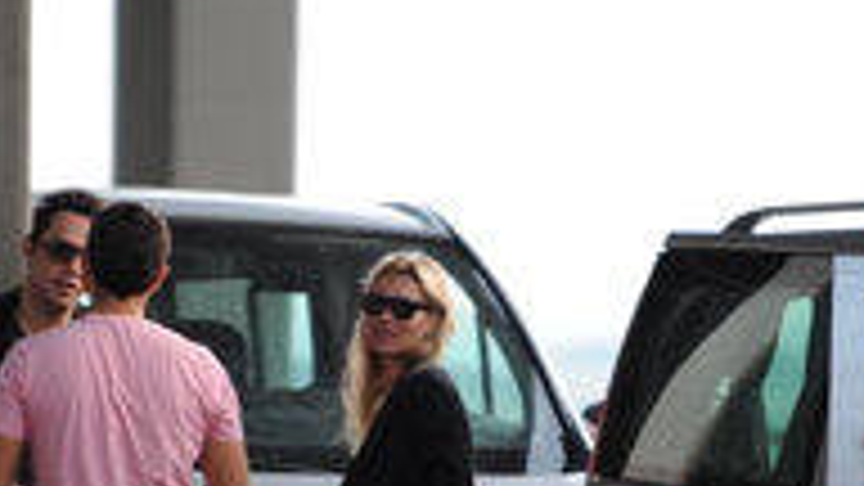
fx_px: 23941
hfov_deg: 2.1
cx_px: 392
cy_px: 407
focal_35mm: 1045
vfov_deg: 1.2
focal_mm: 400
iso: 800
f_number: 5.6
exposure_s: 1/30
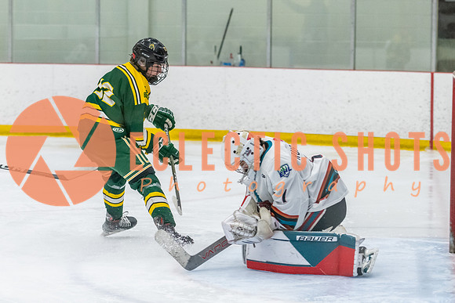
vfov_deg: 9.7
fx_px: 1791
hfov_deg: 14.5
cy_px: 141
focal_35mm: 142
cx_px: 173
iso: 4000
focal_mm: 86
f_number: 2.8
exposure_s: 1/800
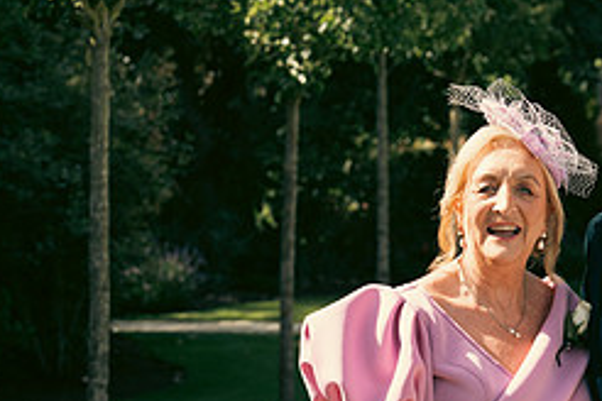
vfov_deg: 8.3
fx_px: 2759
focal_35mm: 165
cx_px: 693
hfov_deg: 12.2
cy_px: 324
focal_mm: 70
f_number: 5
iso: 200
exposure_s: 1/500
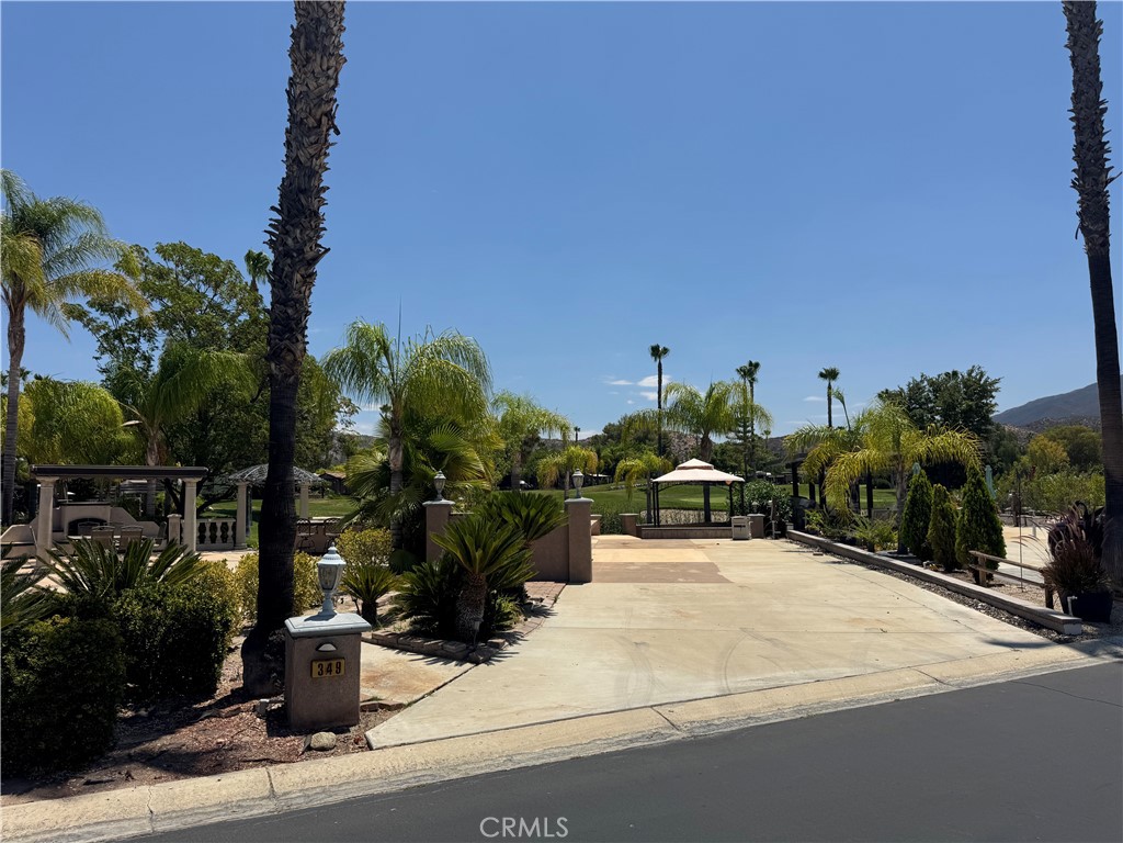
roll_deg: +0.9
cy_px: 422
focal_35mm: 24
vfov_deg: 56.8
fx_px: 779
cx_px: 562
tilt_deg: +5.0
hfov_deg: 71.6
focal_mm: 6.76
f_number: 1.78
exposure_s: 1/7937
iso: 80
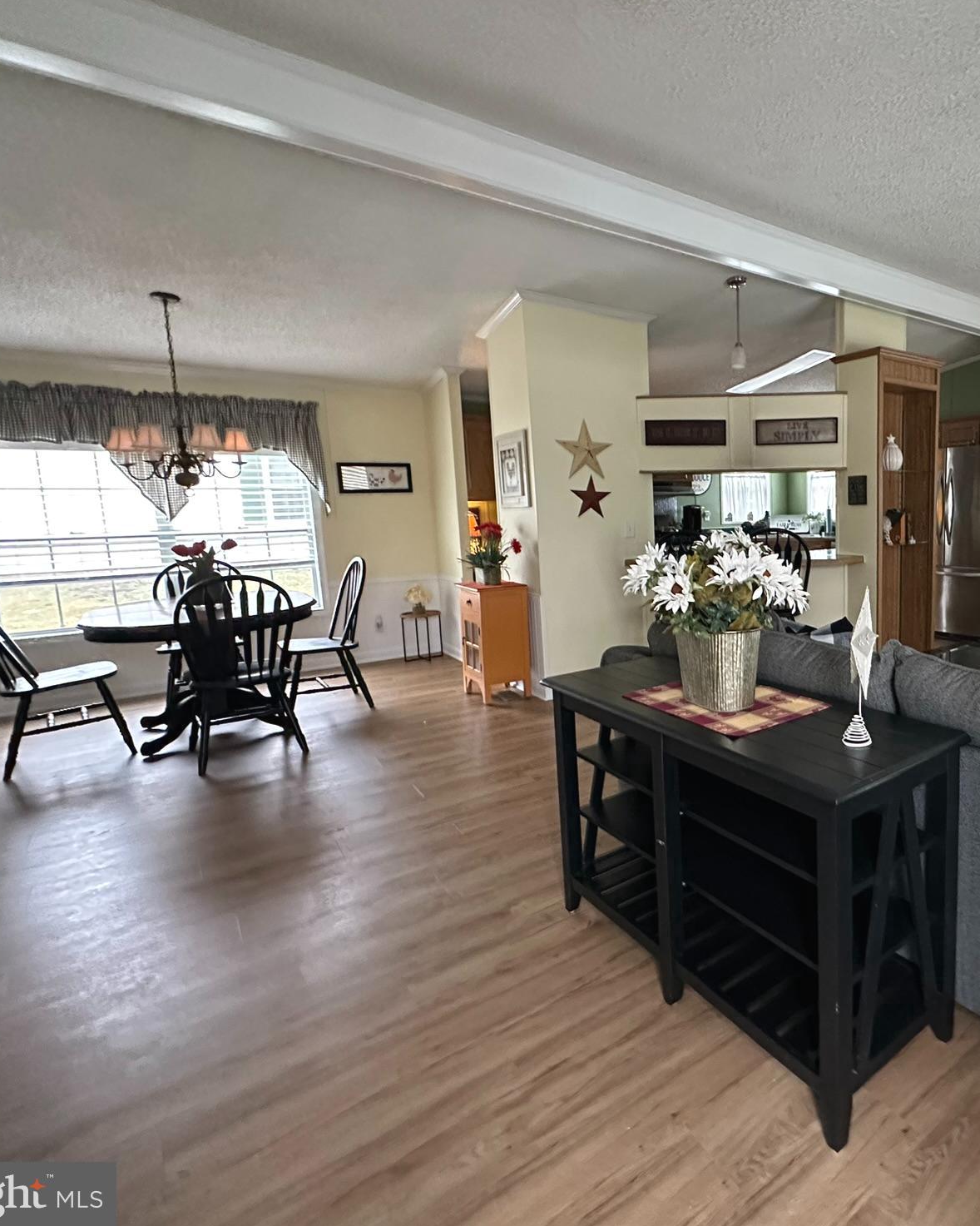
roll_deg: +1.7
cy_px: 591
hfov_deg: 65.5
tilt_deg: -7.6
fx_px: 689
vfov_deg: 83.3
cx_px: 760
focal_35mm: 19
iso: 1000
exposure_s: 1/60
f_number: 2.2
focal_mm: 2.22
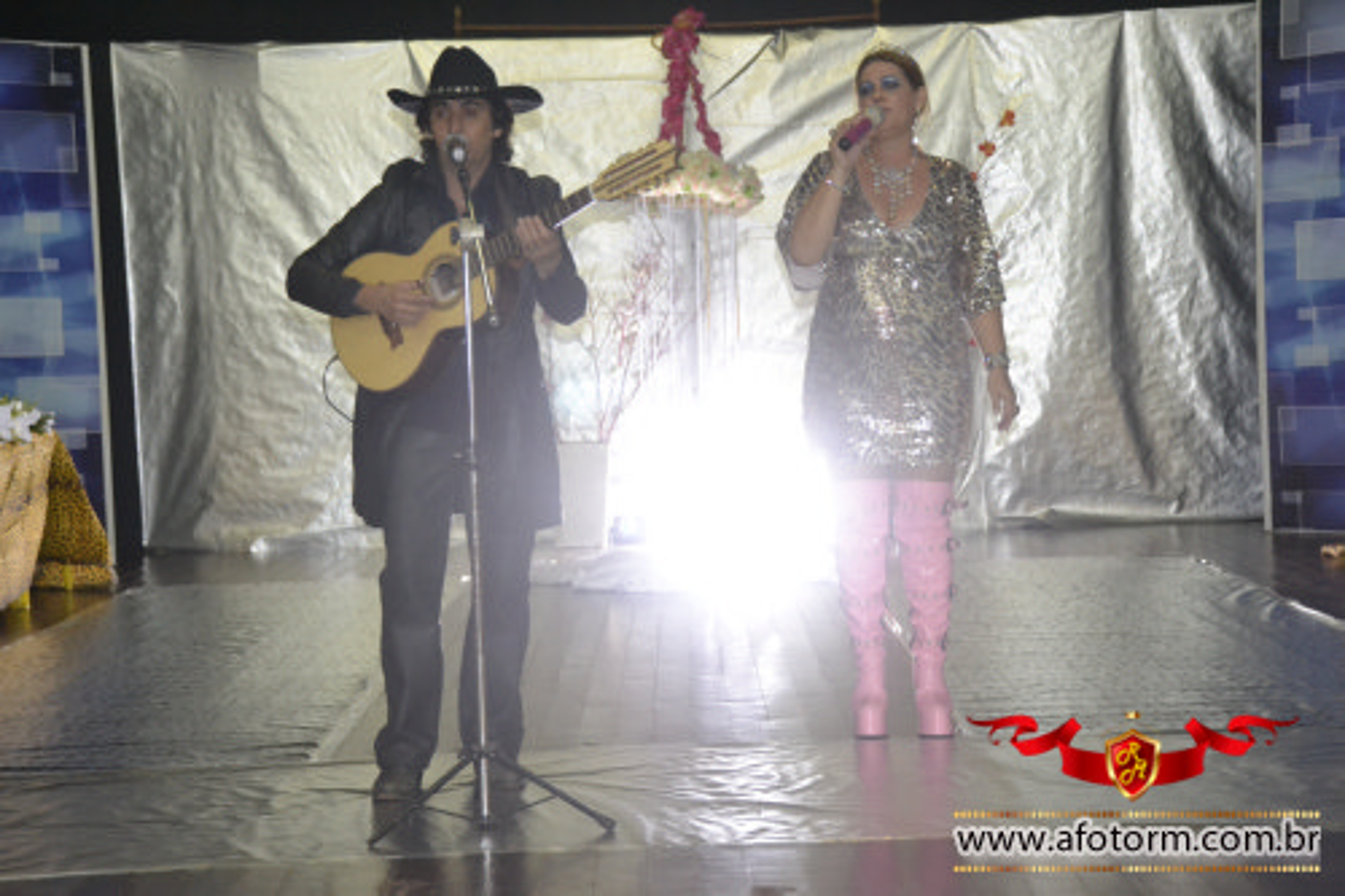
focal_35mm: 78
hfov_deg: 26.0
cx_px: 672
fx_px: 2913
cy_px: 448
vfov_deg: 17.5
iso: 2800
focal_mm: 52
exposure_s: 1/60
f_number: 5
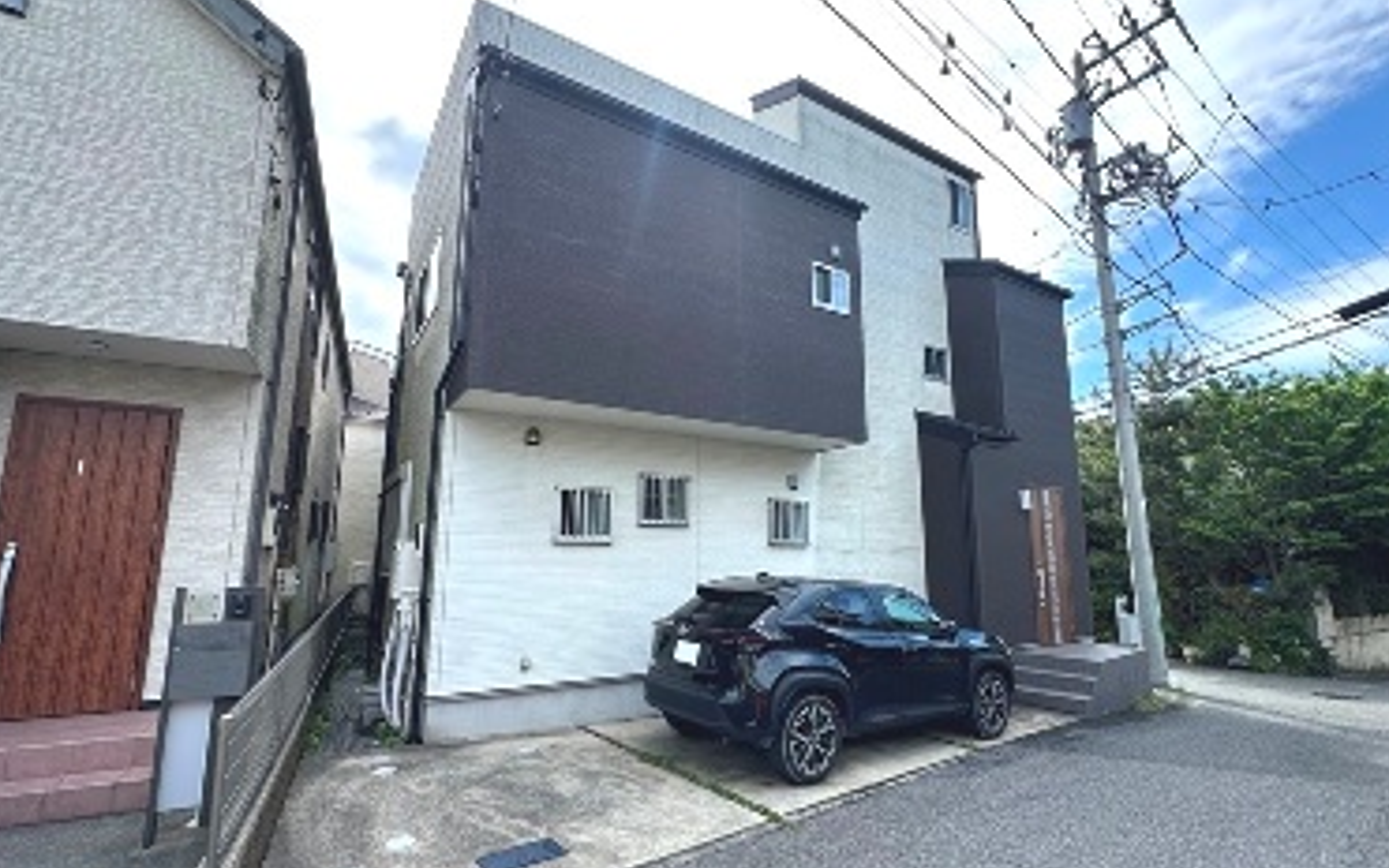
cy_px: 456
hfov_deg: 97.8
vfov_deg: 71.2
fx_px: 606
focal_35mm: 16
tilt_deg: +9.2
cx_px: 711
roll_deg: +0.9
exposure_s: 1/550
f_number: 2.2
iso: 40
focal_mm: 2.22
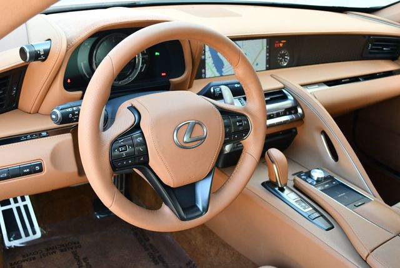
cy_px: 134
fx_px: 445
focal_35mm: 40
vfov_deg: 33.5
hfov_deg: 48.4
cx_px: 200
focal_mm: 20
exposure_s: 1/200
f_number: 3.8
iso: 800
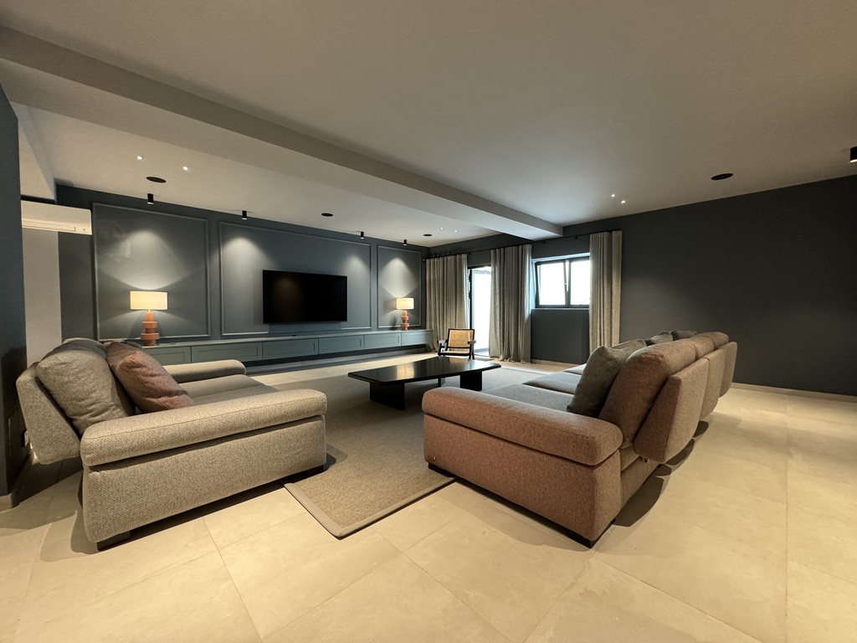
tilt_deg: -1.8
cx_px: 428
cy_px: 322
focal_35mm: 14
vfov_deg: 85.7
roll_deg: -1.1
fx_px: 347
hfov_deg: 102.1
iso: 500
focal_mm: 2.22
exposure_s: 1/50
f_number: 2.2
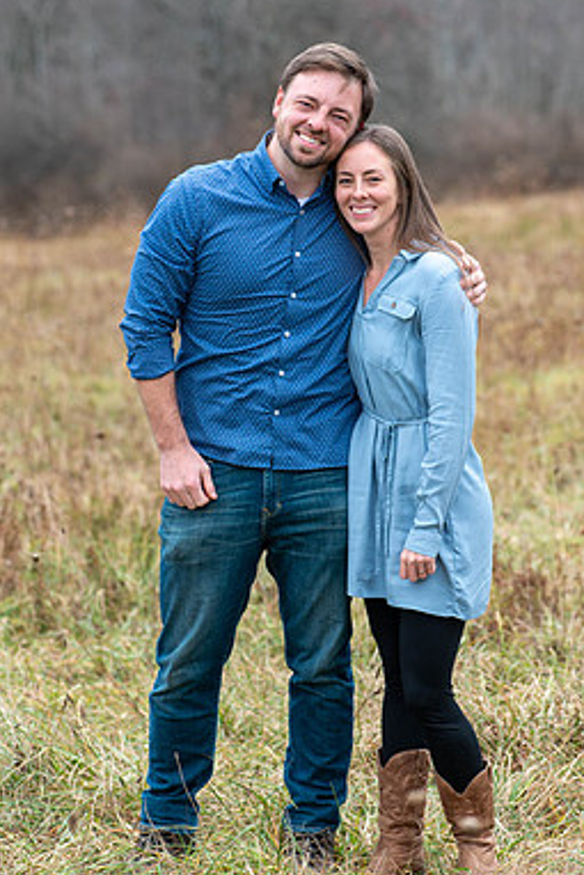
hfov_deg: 10.4
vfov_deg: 15.5
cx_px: 325
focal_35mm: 132
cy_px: 463
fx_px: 3209
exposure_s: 1/250
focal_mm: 112
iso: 320
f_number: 5
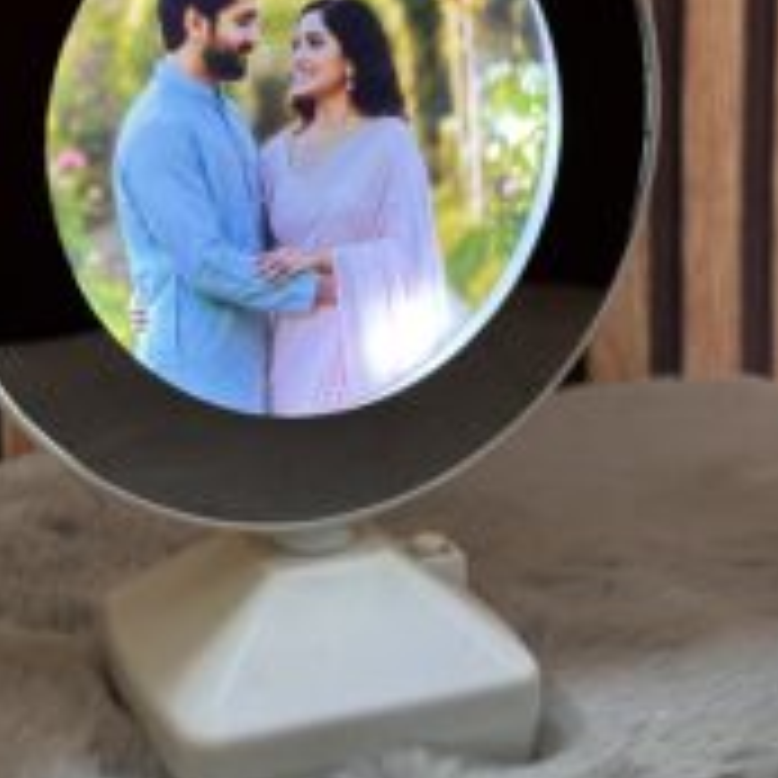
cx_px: 301
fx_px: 1348
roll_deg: +0.5
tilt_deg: -7.7
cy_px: 202
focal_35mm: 53
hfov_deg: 32.1
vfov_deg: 31.7
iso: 125
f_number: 1.5
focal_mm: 5.7
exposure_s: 1/50
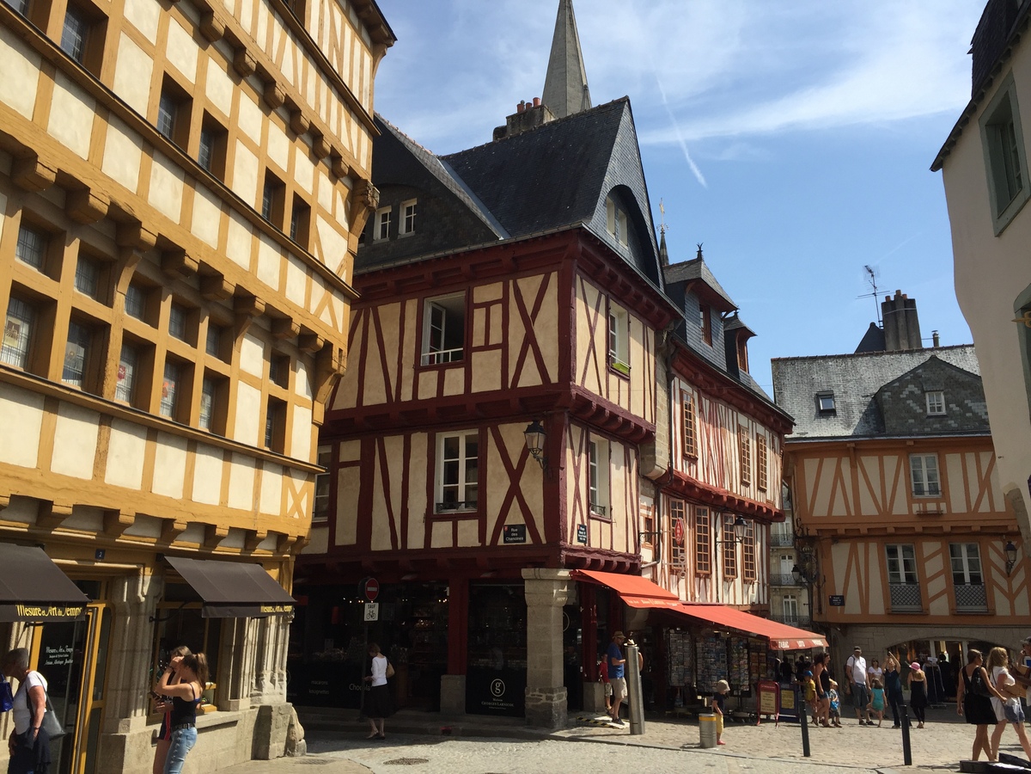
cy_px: 387
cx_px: 516
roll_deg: -0.6
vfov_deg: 48.2
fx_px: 864
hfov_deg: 61.7
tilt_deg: +15.3
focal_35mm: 29
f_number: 2.2
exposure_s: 1/1883
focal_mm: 4.15
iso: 32
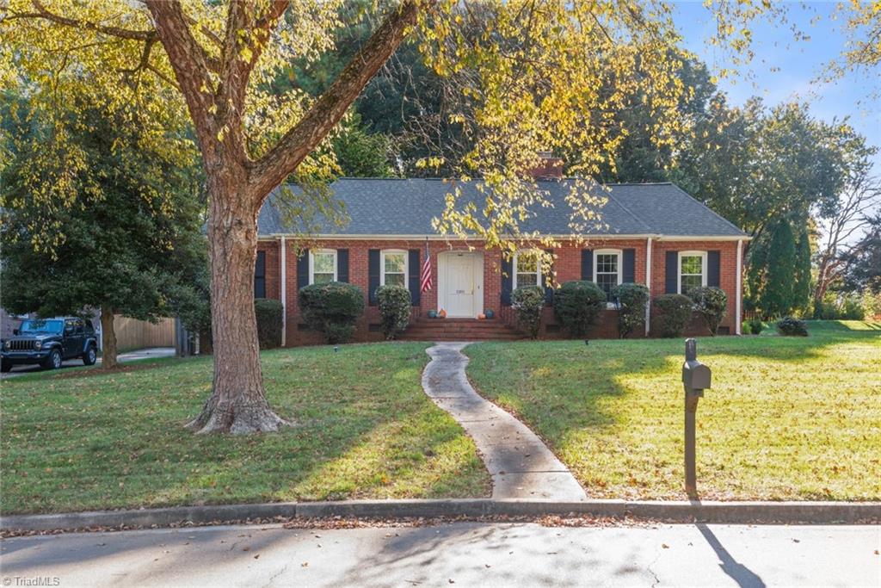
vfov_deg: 36.9
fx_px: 881
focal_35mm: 36
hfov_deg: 53.1
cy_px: 294
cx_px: 440
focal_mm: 36
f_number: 7.1
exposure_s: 1/50
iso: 320
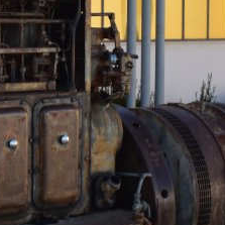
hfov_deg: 13.4
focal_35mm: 129
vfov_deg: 13.5
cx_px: 3
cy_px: 100
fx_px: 949
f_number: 10
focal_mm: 22
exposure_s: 1/320
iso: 400
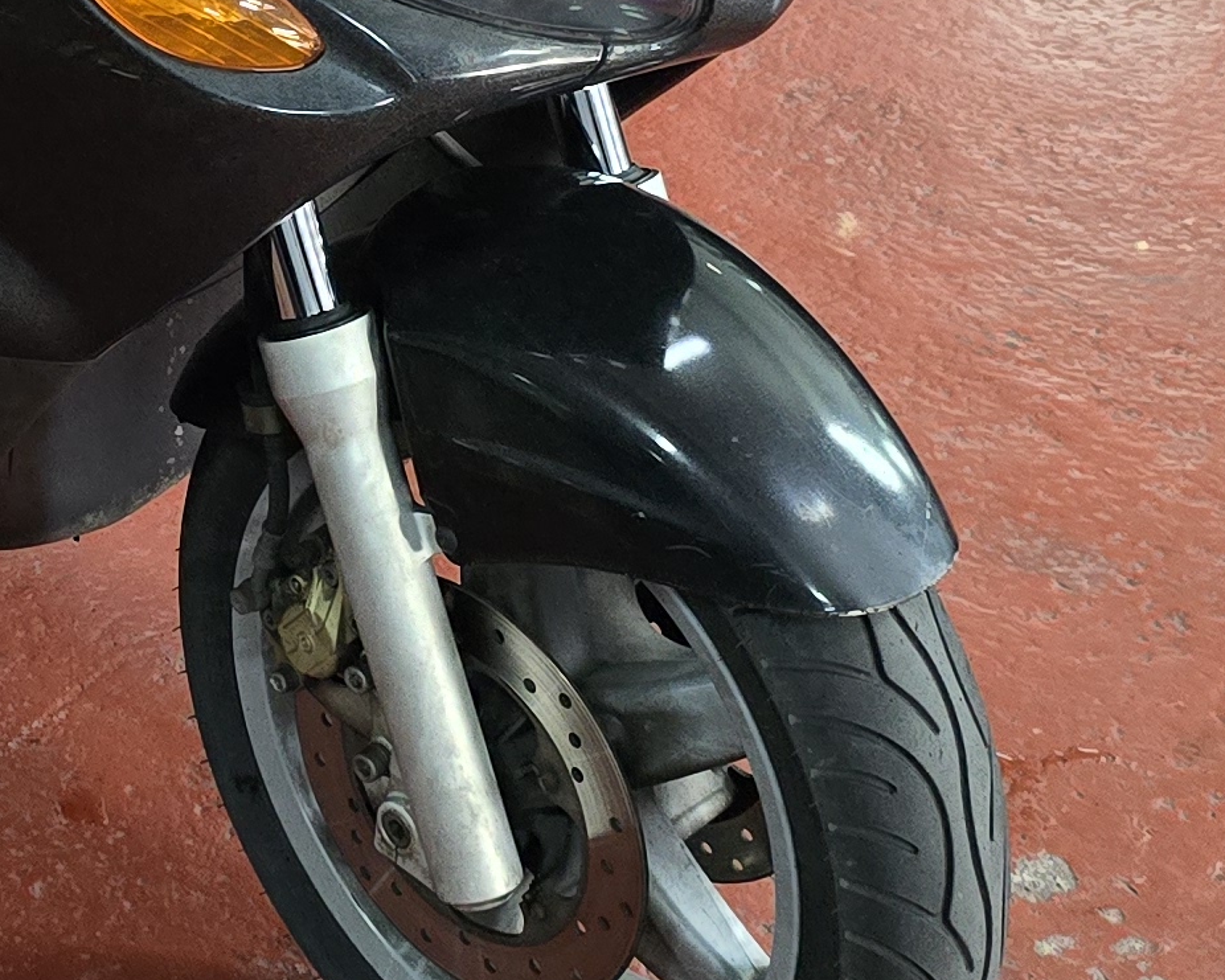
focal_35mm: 97
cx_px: 37
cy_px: 40
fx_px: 3517
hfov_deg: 19.3
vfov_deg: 15.6
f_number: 1.7
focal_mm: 6.3
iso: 1600
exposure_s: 1/100
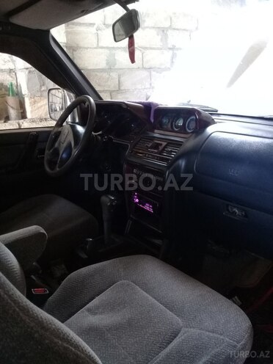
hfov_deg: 45.4
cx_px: 136
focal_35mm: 31
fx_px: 326
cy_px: 182
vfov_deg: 58.4
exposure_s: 1/20
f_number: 2.2
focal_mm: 3.3
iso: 200
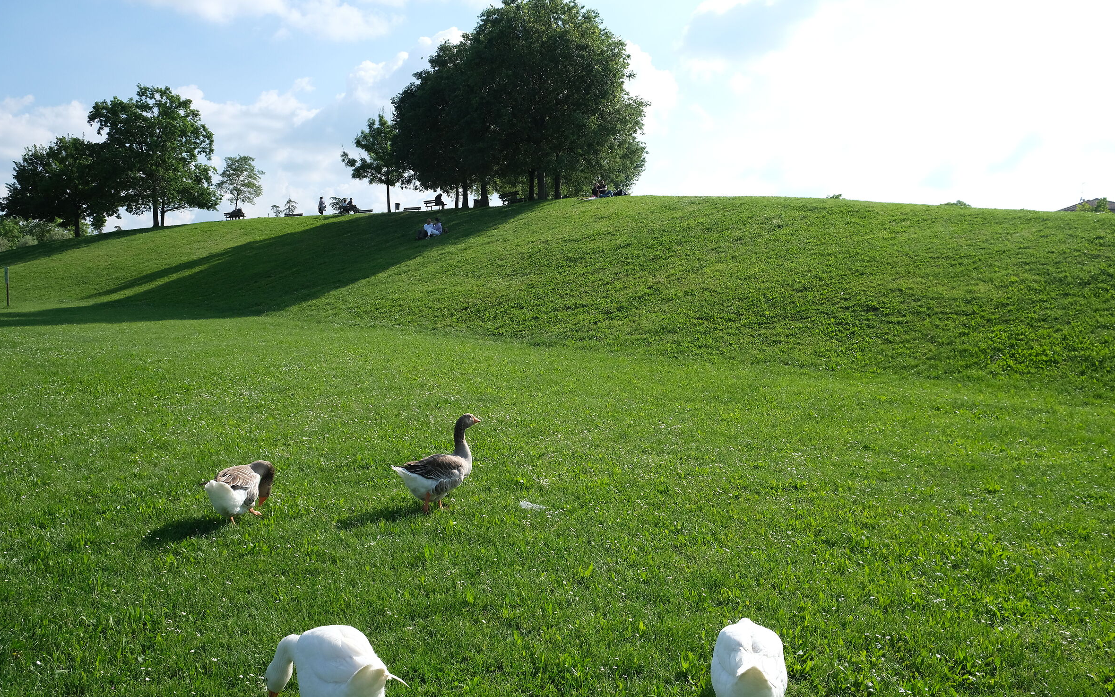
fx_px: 851
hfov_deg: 66.5
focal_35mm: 28
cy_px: 322
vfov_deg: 44.5
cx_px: 562
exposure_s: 1/2000
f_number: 6.4
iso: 800
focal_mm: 18
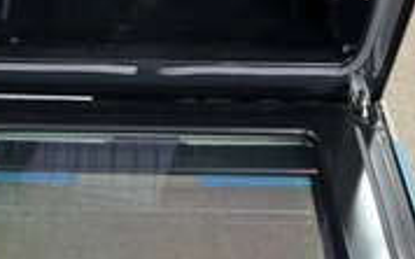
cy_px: 126
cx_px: 138
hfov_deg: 29.6
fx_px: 780
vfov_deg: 18.8
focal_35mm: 69
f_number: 1.8
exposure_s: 1/40
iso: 250
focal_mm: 3
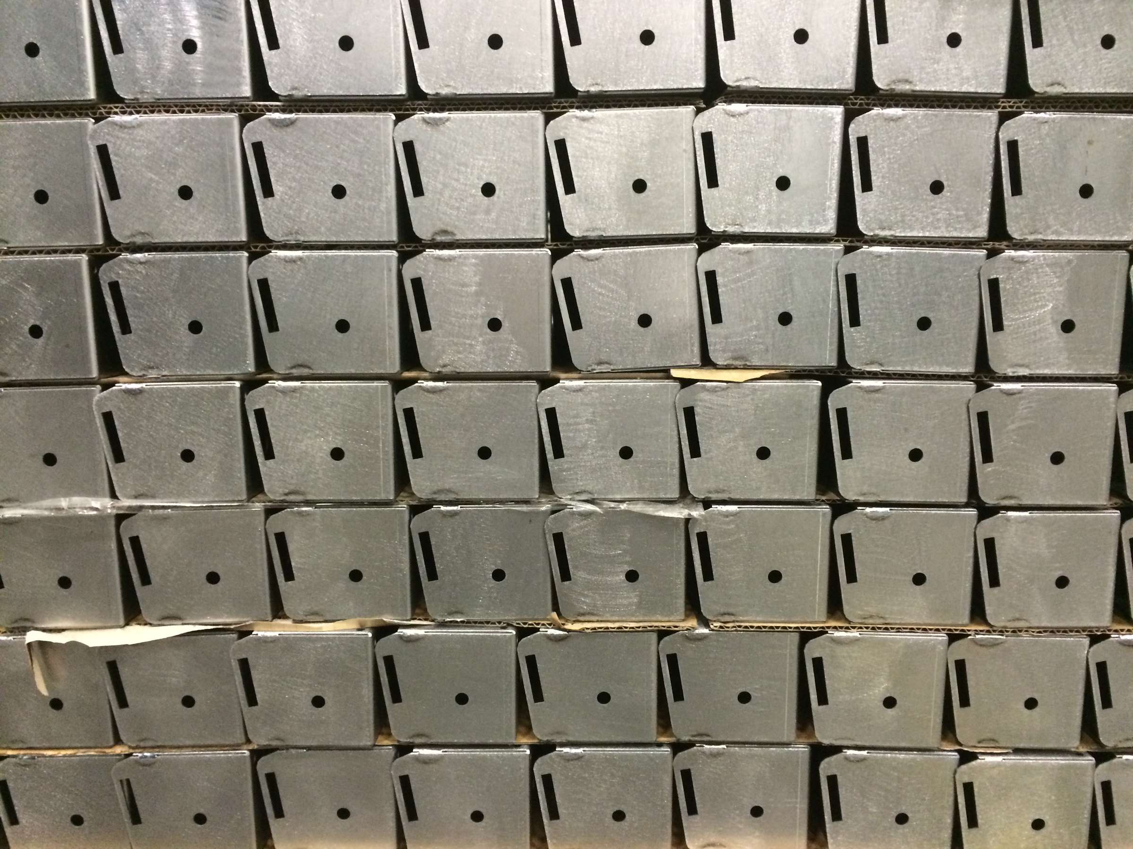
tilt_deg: -8.5
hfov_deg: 61.7
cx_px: 566
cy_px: 424
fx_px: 949
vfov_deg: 48.2
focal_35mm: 29
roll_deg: +0.9
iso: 320
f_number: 2.2
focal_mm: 4.15
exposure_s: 1/15
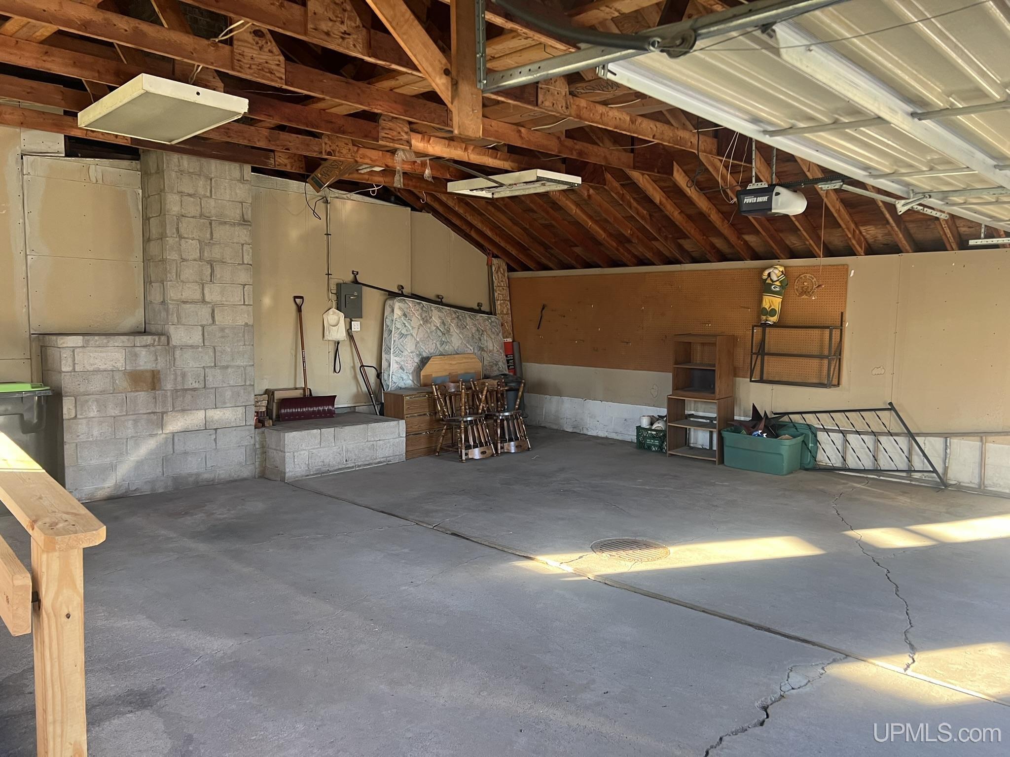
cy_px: 378
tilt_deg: -4.0
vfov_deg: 53.1
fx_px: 759
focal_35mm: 26
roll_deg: -1.1
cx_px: 505
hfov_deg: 67.3
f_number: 1.5
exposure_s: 1/77
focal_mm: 5.7
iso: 125
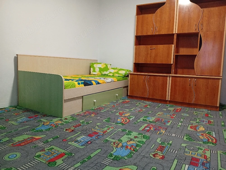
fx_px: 177
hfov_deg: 65.2
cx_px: 113
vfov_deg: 51.5
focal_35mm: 27
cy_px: 85
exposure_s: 1/33.4
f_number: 1.8
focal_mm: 3.98
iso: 620
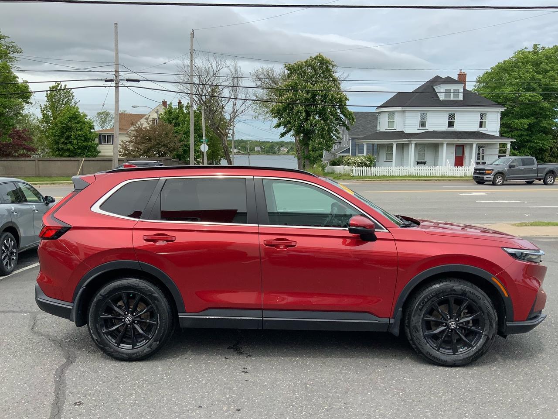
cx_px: 279
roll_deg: +0.0
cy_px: 210
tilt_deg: -5.1
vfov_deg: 48.2
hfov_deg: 61.7
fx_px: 467
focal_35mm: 29
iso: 16
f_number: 1.8
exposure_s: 1/1577
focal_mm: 3
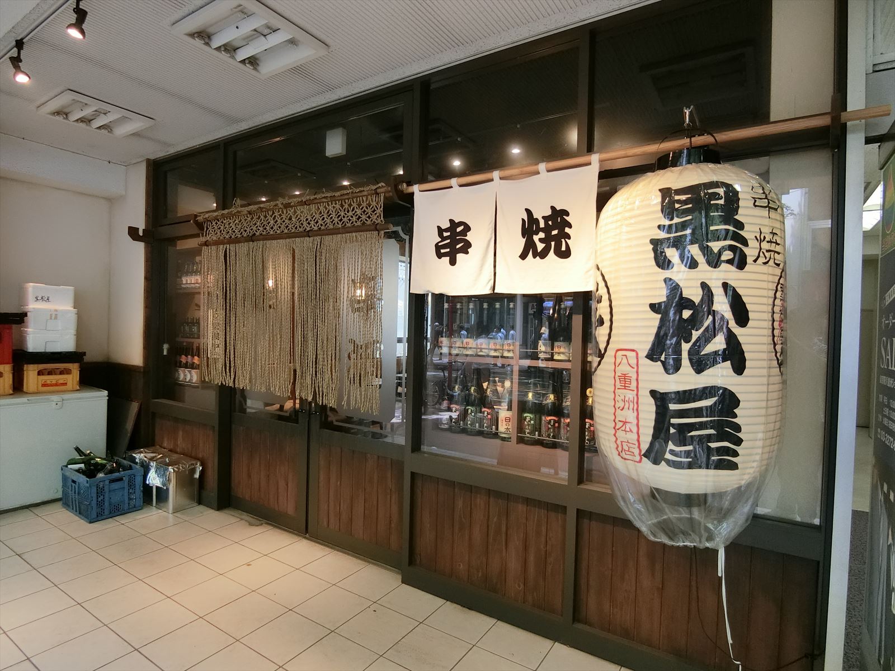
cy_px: 336
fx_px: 491
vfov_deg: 68.7
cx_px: 448
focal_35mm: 19
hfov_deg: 84.7
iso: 250
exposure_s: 1/125
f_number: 2.7
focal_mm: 4.06
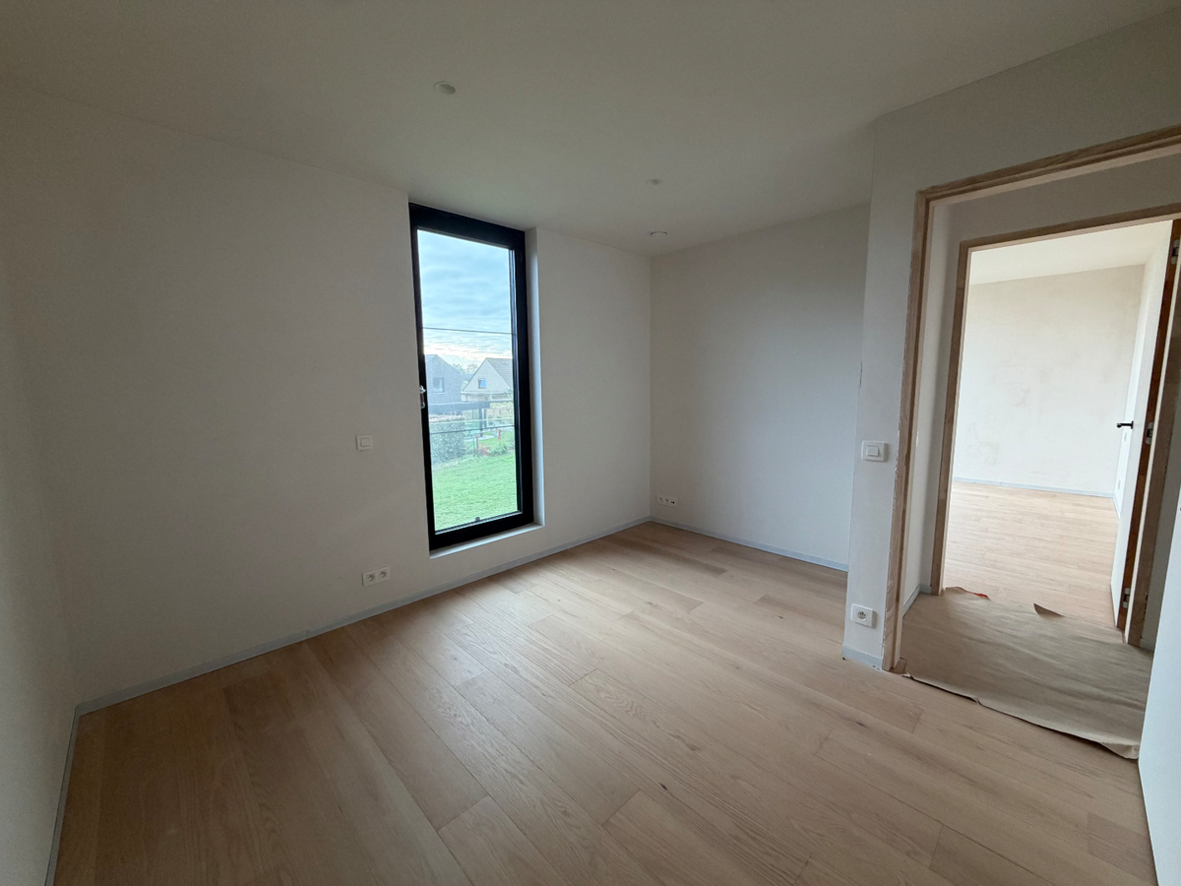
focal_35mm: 14
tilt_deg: -7.4
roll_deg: +1.4
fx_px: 478
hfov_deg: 102.1
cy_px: 443
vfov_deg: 85.7
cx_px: 590
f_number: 2.2
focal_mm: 2.22
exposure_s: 1/121
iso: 200
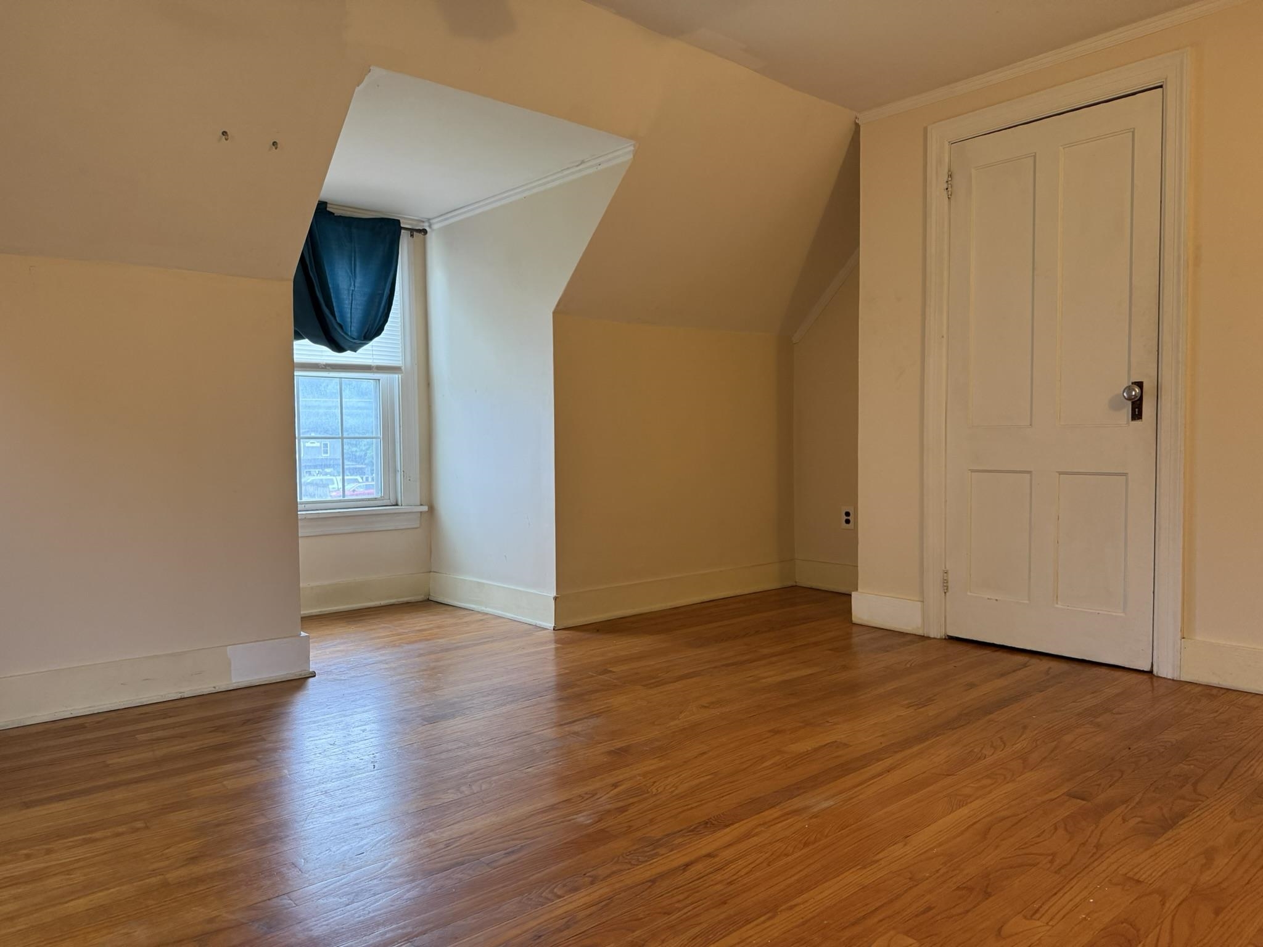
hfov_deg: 71.6
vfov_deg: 56.8
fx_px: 876
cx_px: 632
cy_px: 474
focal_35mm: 24
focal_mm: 6.76
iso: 250
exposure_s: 1/60
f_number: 1.78
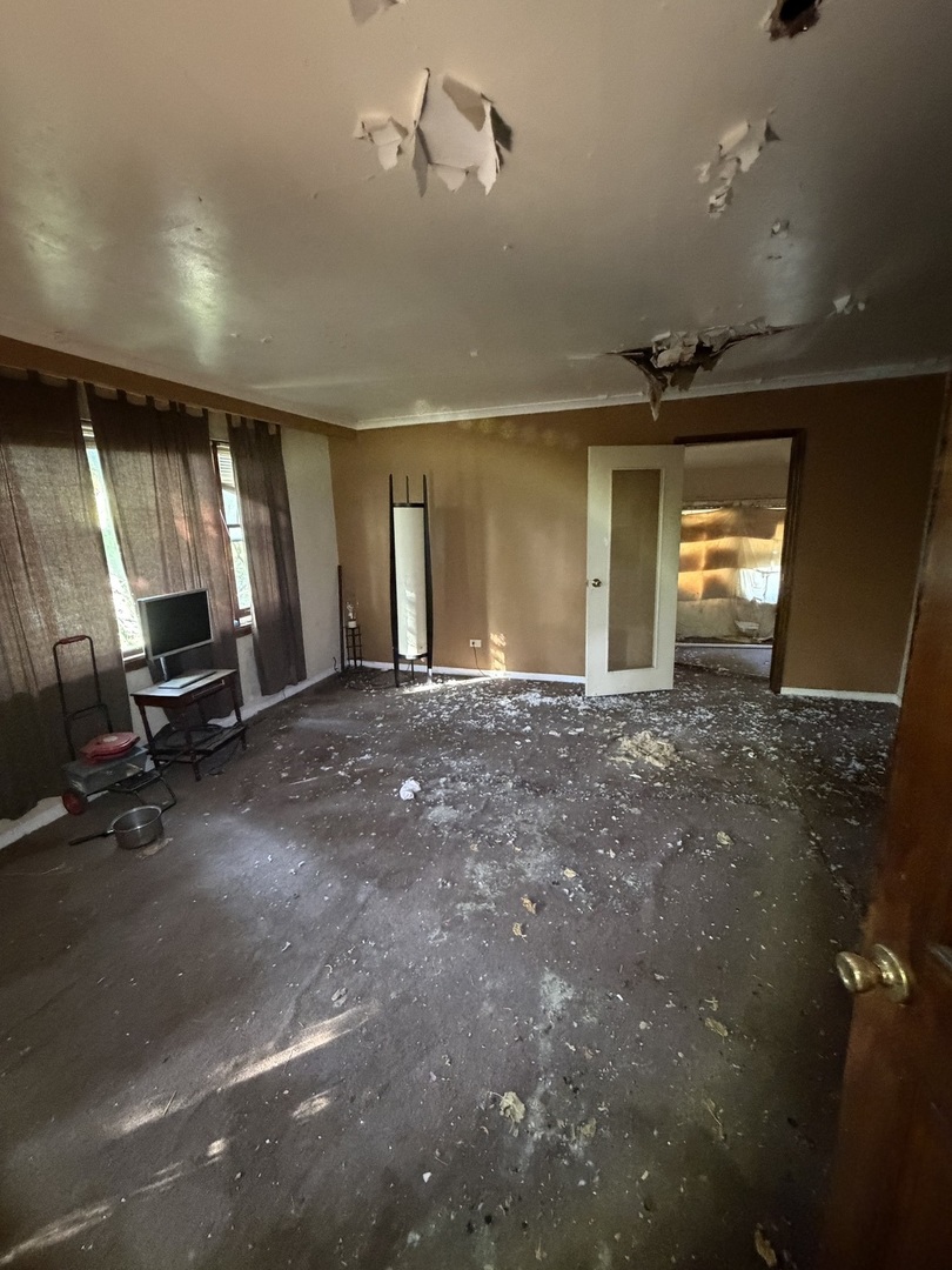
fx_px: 513
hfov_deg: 85.7
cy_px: 635
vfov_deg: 102.1
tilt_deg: -12.4
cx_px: 476
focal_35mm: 14
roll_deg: +0.8
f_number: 2.2
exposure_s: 1/36
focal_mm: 2.22
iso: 1250
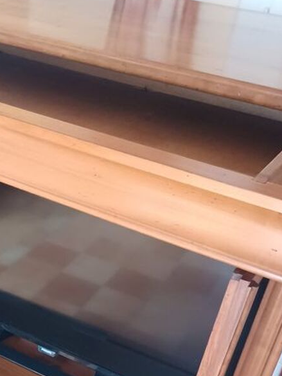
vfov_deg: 32.7
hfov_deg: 24.6
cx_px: 9
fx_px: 619
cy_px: 306
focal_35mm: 57
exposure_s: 1/20
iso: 1250
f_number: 1.8
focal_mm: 4.6
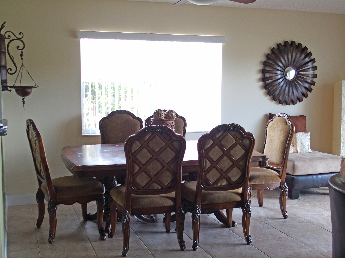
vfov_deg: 31.5
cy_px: 129
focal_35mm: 46
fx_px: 458
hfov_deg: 41.2
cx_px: 172
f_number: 2.8
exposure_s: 1/50
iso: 200
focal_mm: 9.8
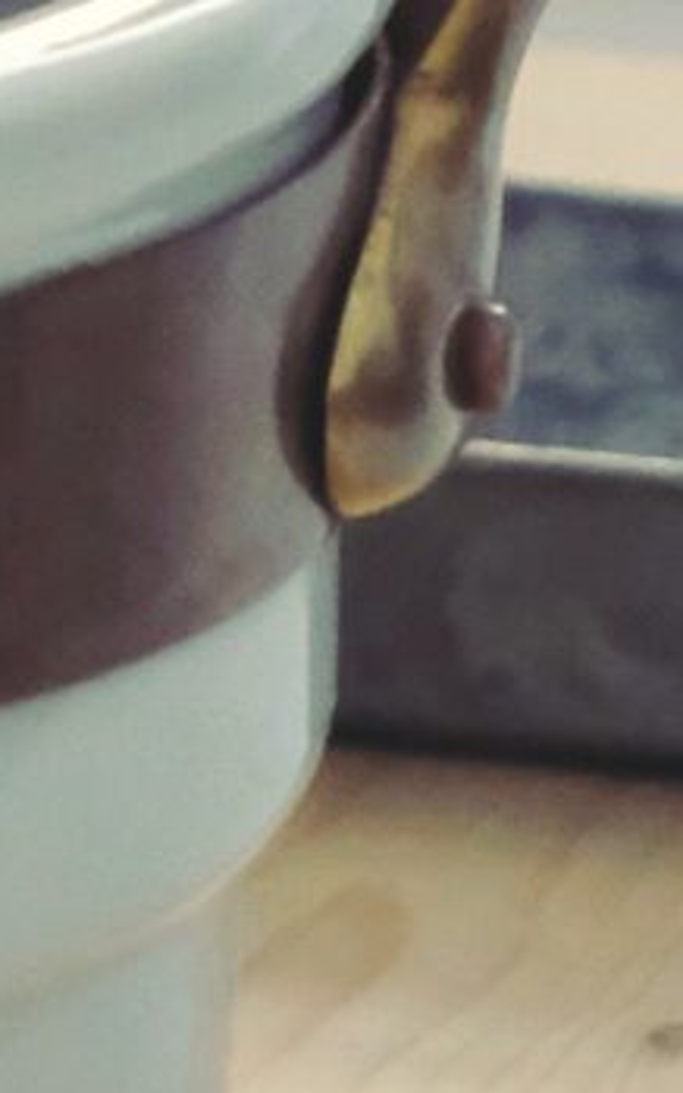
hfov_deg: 1.5
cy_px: -1503
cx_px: -1700
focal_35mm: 898
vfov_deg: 2.3
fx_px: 26756
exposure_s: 1/125
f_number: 5.6
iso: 6400
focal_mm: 80
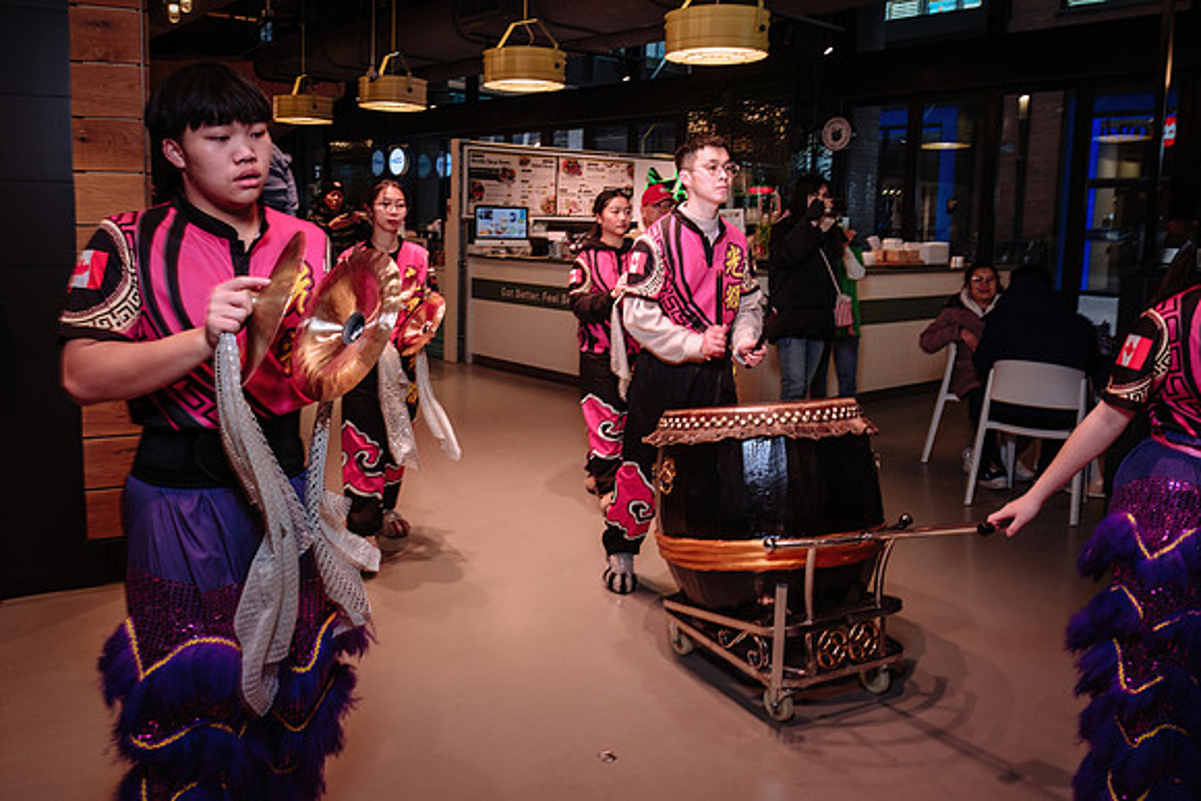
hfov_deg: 65.3
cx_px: 537
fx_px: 934
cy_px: 361
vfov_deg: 46.4
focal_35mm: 28
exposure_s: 1/60
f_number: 4
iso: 125
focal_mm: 16
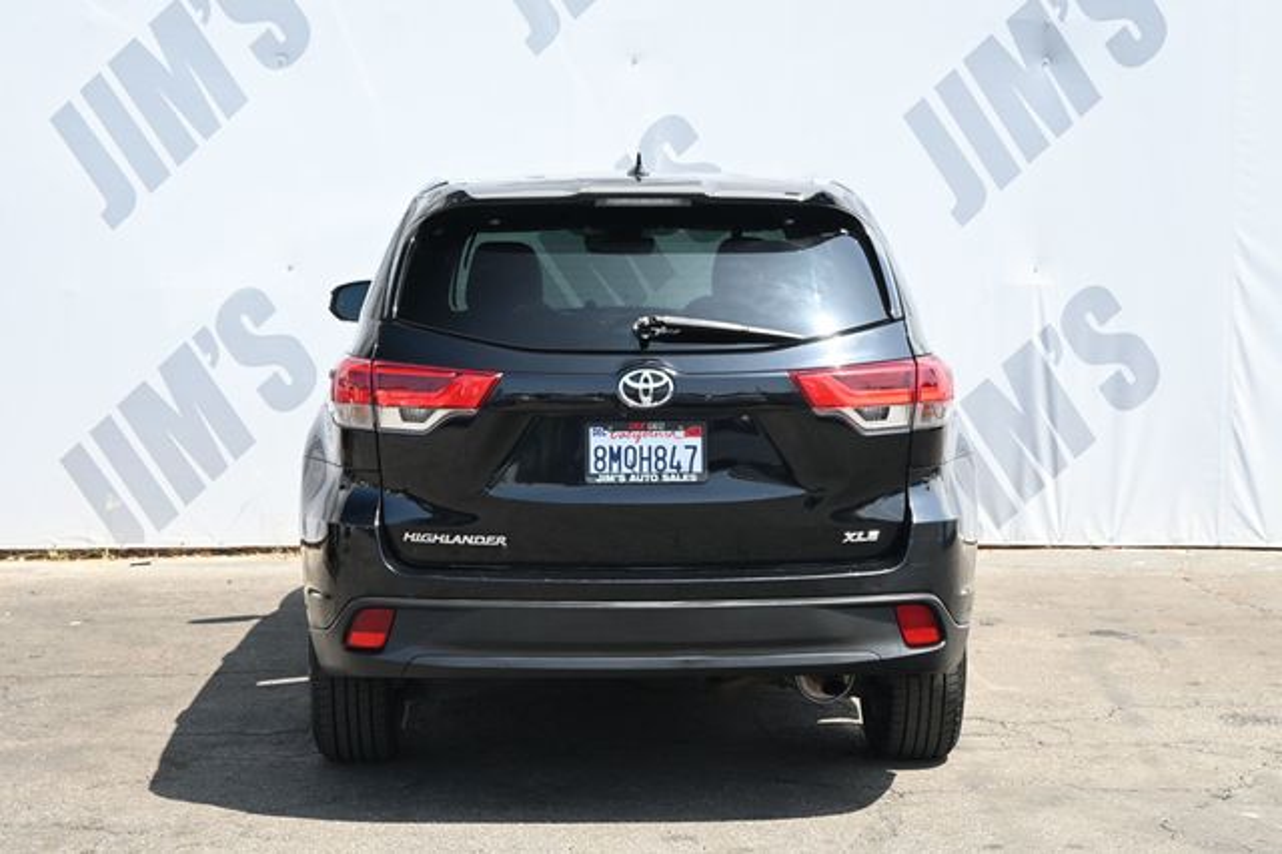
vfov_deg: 20.1
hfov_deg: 29.9
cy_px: 427
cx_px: 641
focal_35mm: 68
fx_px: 2402
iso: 320
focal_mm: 45
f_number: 6
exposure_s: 1/250
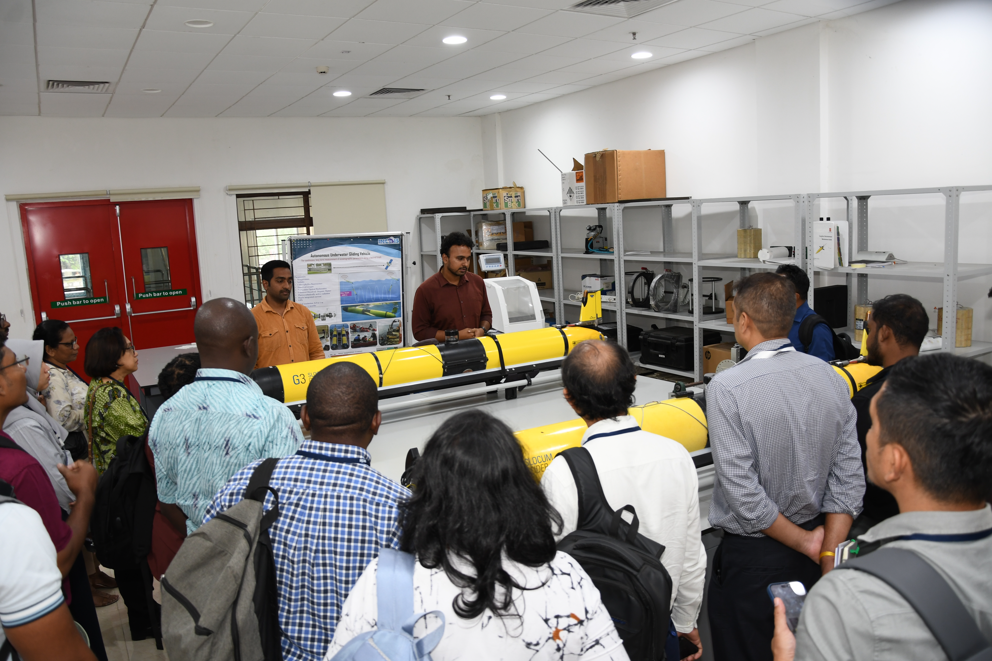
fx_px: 1433
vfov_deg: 26.0
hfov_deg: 38.2
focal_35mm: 52
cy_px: 330
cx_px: 496
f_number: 4.5
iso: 400
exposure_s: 1/50
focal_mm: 35
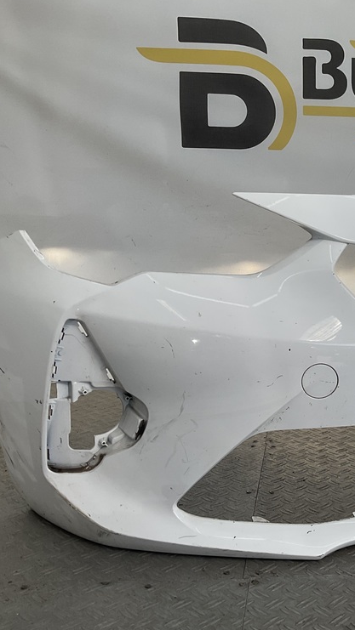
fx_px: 719
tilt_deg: -10.6
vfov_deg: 47.4
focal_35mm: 43
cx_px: 374
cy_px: 319
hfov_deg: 26.0
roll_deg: -1.2
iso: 16
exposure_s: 1/829
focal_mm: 3
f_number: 1.8
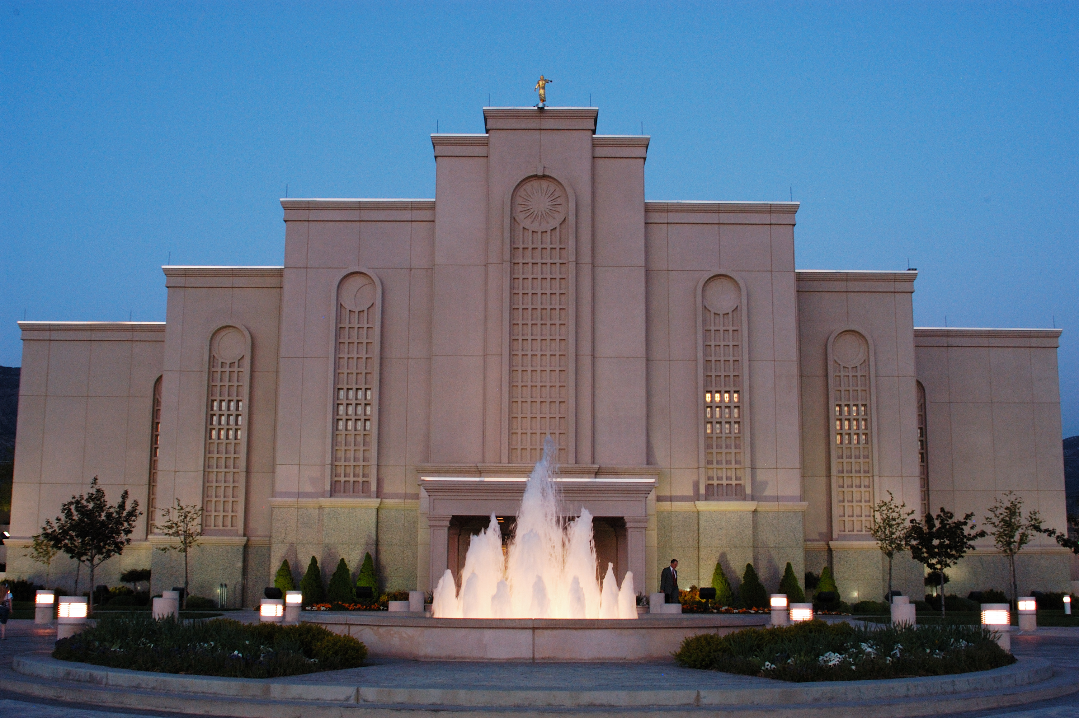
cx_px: 540
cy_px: 359
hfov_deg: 46.4
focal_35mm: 42
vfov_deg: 31.8
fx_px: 1258
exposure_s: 1/30
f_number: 6.3
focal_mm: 28
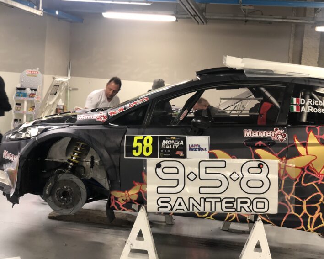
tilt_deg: -5.8
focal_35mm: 55
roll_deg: -3.1
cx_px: 154
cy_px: 129
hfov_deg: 34.1
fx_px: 527
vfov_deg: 27.6
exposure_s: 1/33
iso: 100
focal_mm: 6
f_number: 2.4
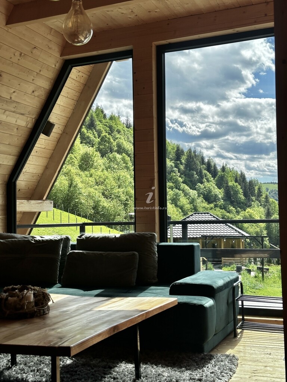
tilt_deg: +2.9
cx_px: 144
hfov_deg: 30.3
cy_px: 191
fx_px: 531
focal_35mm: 48
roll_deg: +0.6
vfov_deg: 39.7
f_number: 1.78
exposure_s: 1/2203
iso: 64
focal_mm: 6.86
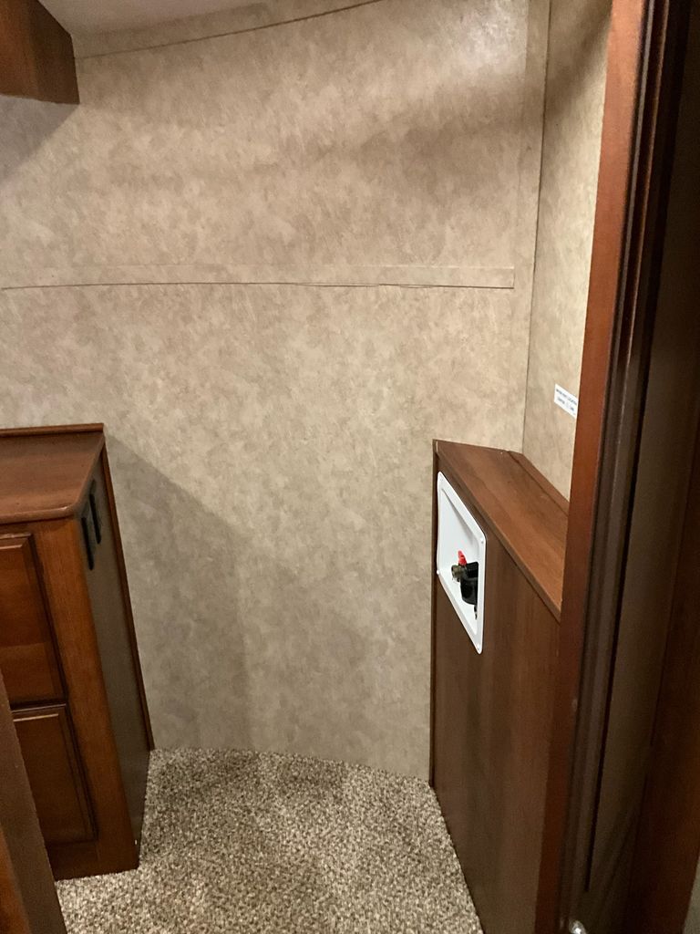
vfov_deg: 61.7
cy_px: 467
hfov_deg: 48.2
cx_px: 350
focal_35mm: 29
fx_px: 782
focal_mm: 3
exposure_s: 1/30
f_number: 1.8
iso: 500
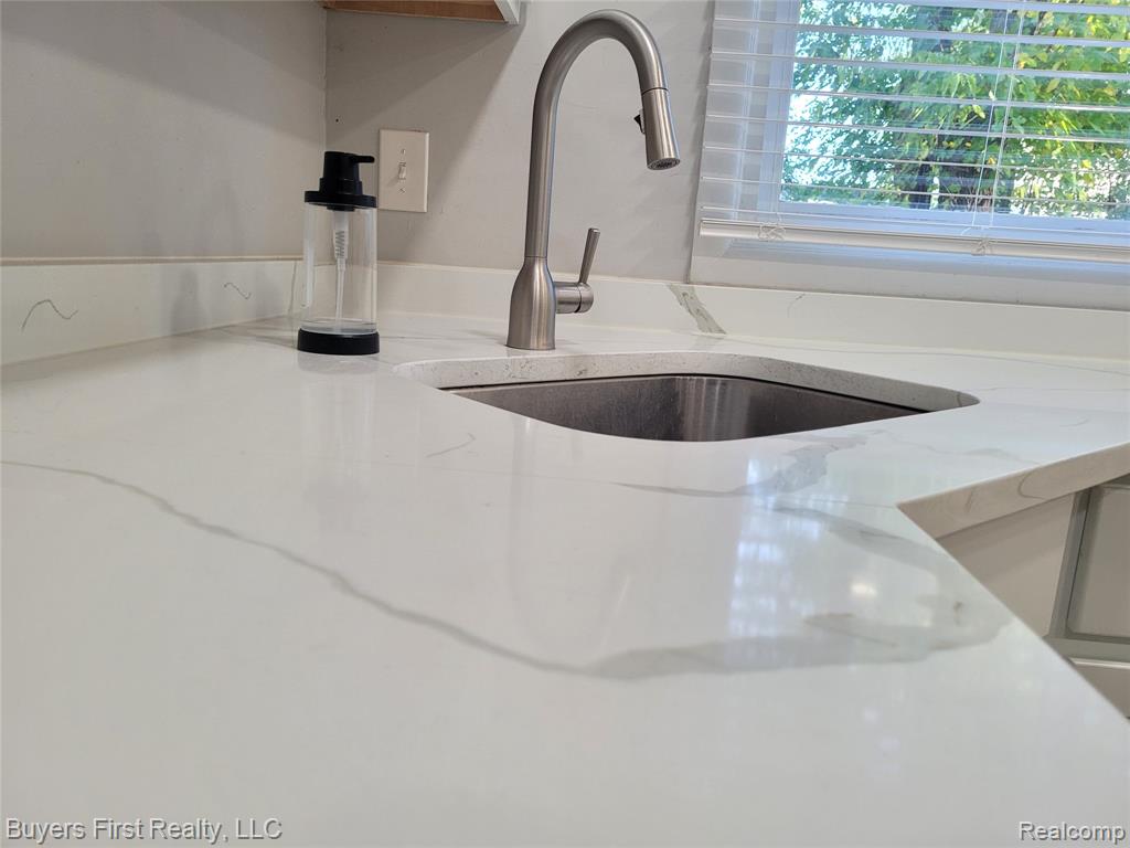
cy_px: 424
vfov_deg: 53.1
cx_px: 565
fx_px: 849
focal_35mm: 26
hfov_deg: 67.3
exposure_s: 1/120
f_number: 1.8
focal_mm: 5.4
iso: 200
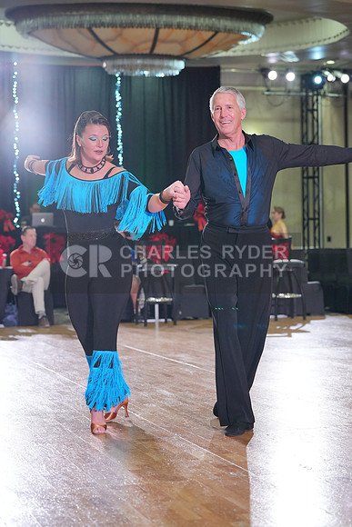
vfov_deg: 25.7
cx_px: 176
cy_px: 264
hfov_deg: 17.3
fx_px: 1158
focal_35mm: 79
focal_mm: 79
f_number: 4
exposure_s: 1/400
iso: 2500
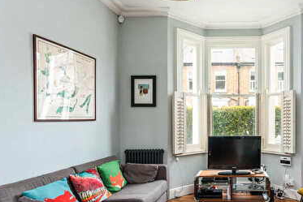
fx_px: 253
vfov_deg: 43.5
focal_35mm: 30
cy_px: 120
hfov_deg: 58.9
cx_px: 224
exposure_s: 1/1.67
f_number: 8
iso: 250
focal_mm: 16
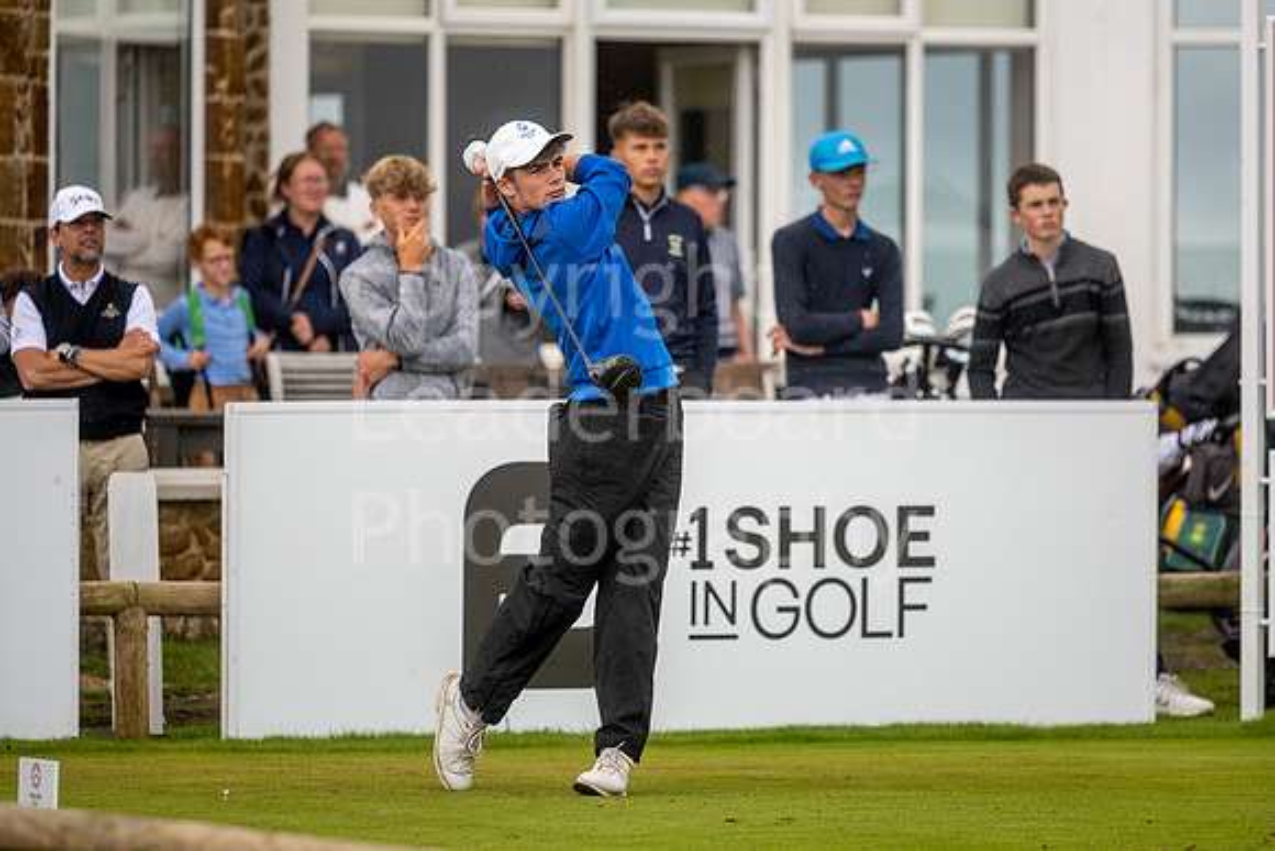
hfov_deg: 6.9
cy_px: 426
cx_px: 638
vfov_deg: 4.6
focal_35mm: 300
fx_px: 10627
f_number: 4
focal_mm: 300
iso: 200
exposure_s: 1/640
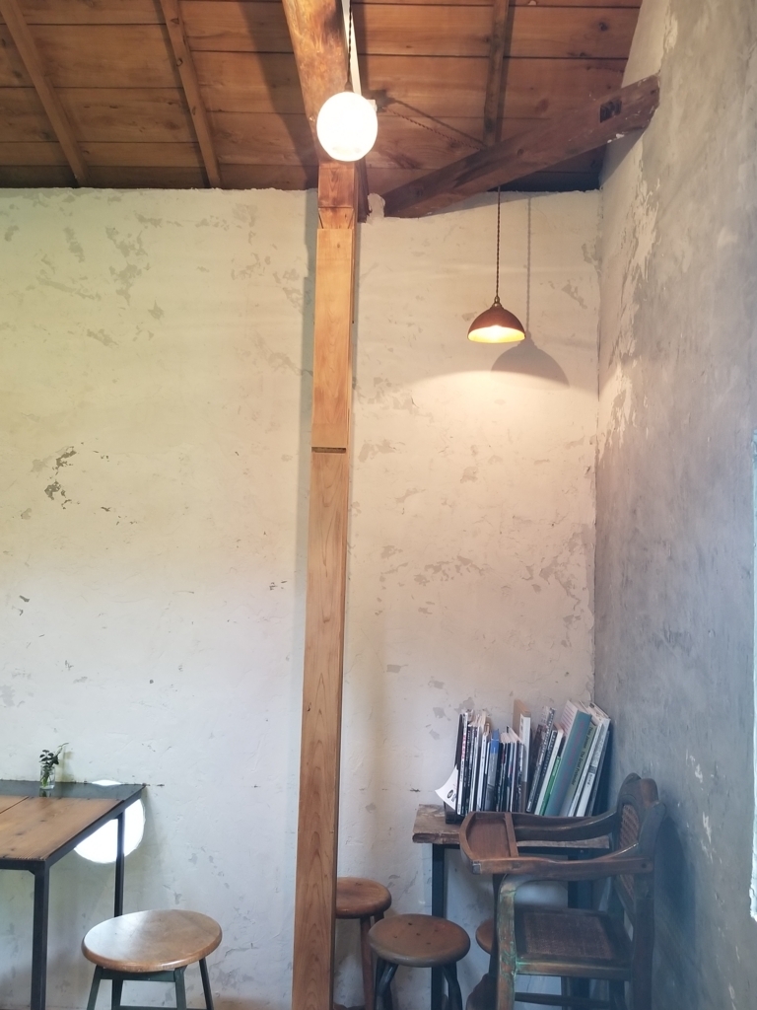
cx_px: 378
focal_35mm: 26
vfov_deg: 67.3
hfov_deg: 53.1
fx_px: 758
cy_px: 505
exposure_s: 1/33
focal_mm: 4.25
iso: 200
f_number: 1.7
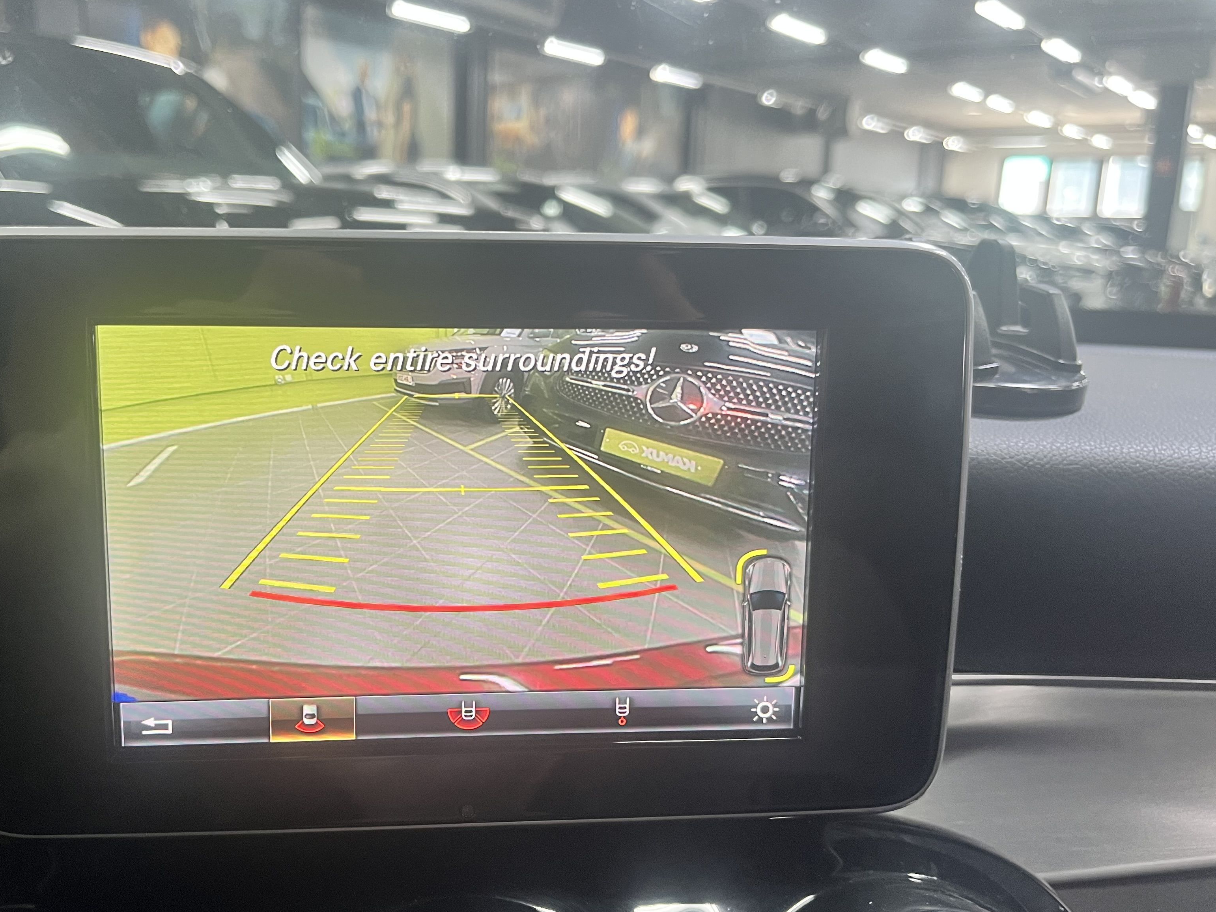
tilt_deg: -14.3
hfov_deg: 53.6
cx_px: 489
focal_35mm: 34
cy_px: 539
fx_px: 1194
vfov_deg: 41.6
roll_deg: -0.7
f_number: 1.6
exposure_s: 1/64
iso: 125
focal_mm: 5.1
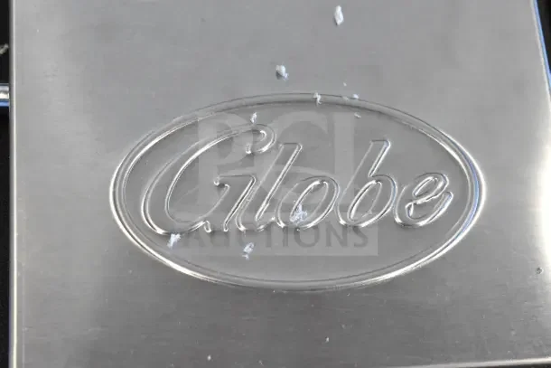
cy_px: 184
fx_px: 1263
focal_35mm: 82
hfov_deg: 24.6
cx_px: 276
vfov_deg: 16.6
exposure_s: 1/125
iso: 6400
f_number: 5.6
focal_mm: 55
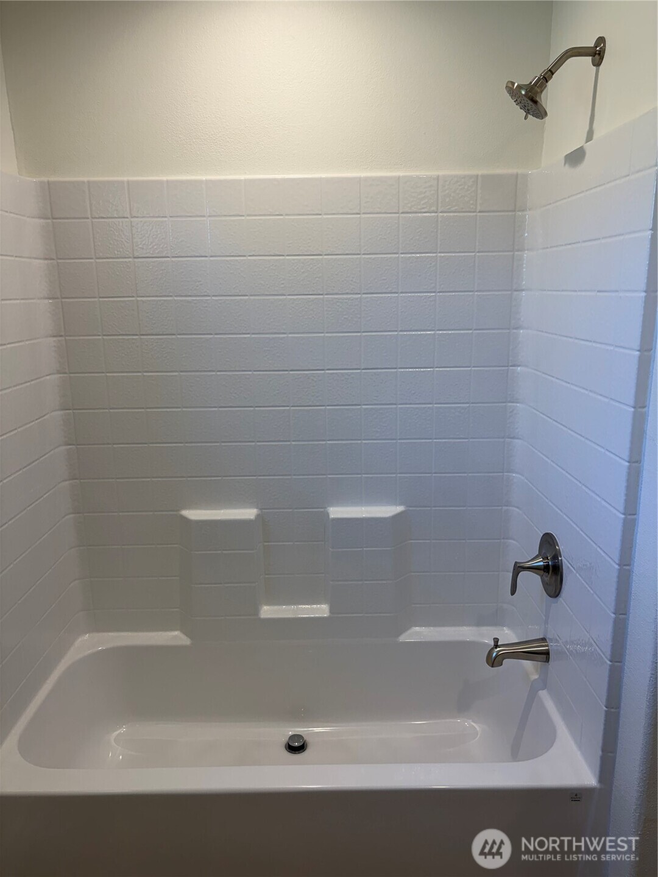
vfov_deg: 67.3
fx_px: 659
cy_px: 438
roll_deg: +0.9
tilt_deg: -12.3
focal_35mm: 26
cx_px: 329
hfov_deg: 53.1
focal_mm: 5.96
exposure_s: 1/120
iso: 40
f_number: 1.6
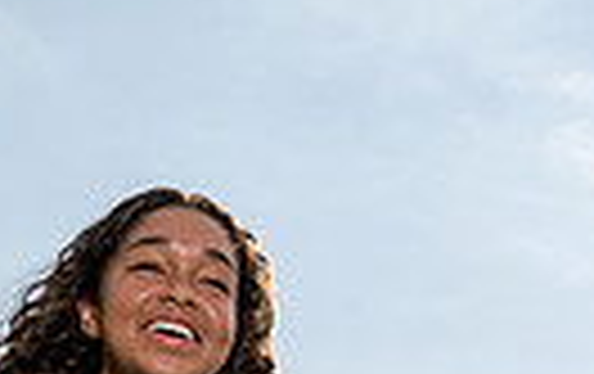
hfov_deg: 16.5
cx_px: 112
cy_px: 942
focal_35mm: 125
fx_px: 2027
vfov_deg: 9.3
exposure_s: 1/640
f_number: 8
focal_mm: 36
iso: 250
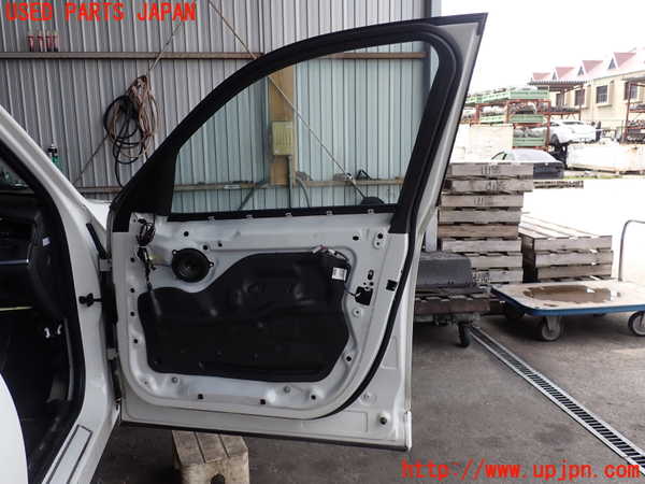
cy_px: 242
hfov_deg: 60.0
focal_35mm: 30
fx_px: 559
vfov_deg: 46.8
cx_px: 322
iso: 100
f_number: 3.2
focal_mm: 5.4
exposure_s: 1/320
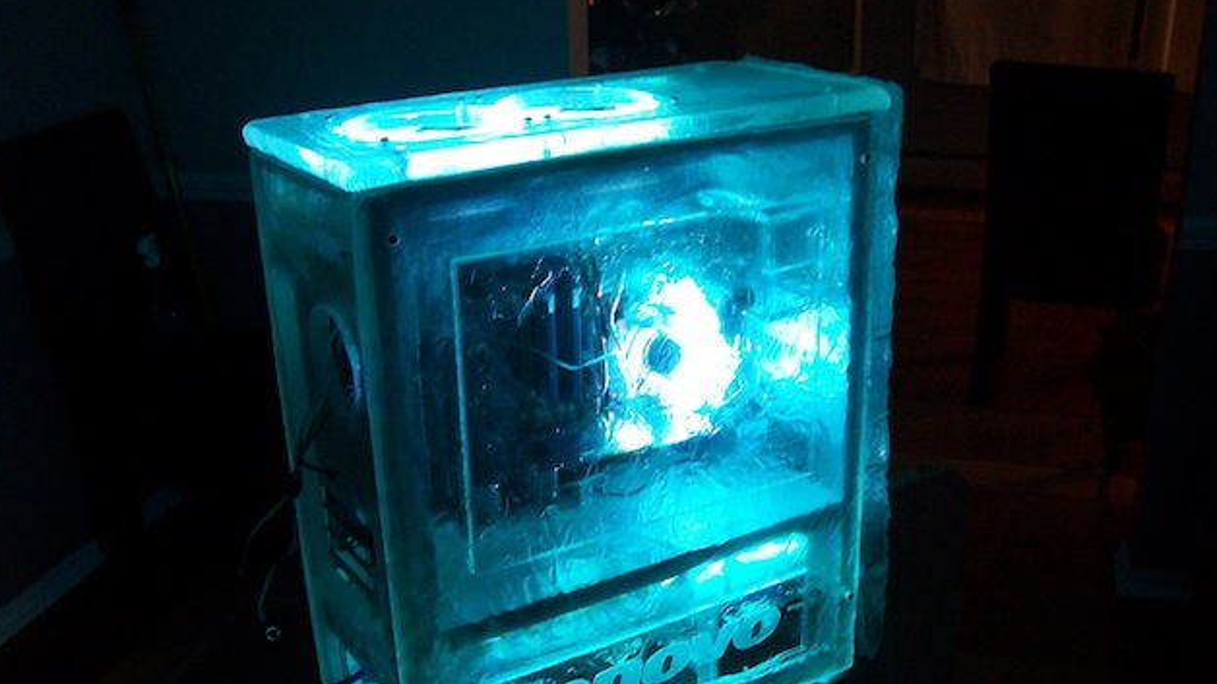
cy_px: 440
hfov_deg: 50.5
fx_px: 1291
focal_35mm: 40
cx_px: 607
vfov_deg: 29.5
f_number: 2.7
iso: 160
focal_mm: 6
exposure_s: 1/13
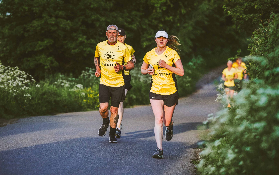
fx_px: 1338
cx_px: 140
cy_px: 87
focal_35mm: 176
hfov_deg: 11.9
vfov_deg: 7.5
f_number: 2.8
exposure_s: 1/5000
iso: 500
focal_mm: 115
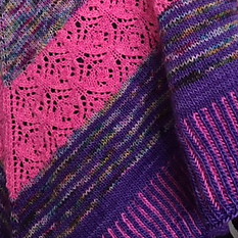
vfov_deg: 29.2
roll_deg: +7.2
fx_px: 428
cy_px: 5
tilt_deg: +1.8
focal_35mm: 55
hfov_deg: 31.1
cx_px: 122
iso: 80
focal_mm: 4.15
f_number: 2.2
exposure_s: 1/33
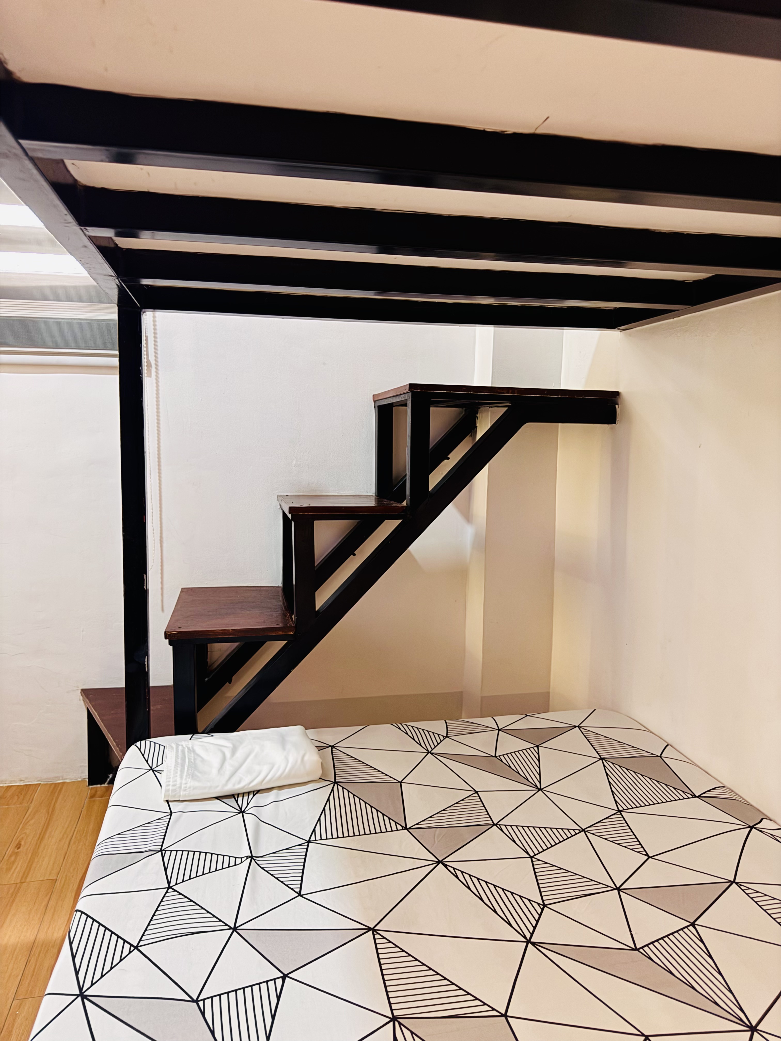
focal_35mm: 24
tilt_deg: -6.5
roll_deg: -1.0
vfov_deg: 71.6
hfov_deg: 56.8
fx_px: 722
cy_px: 520
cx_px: 390
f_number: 1.78
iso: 640
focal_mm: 6.76
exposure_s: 1/60
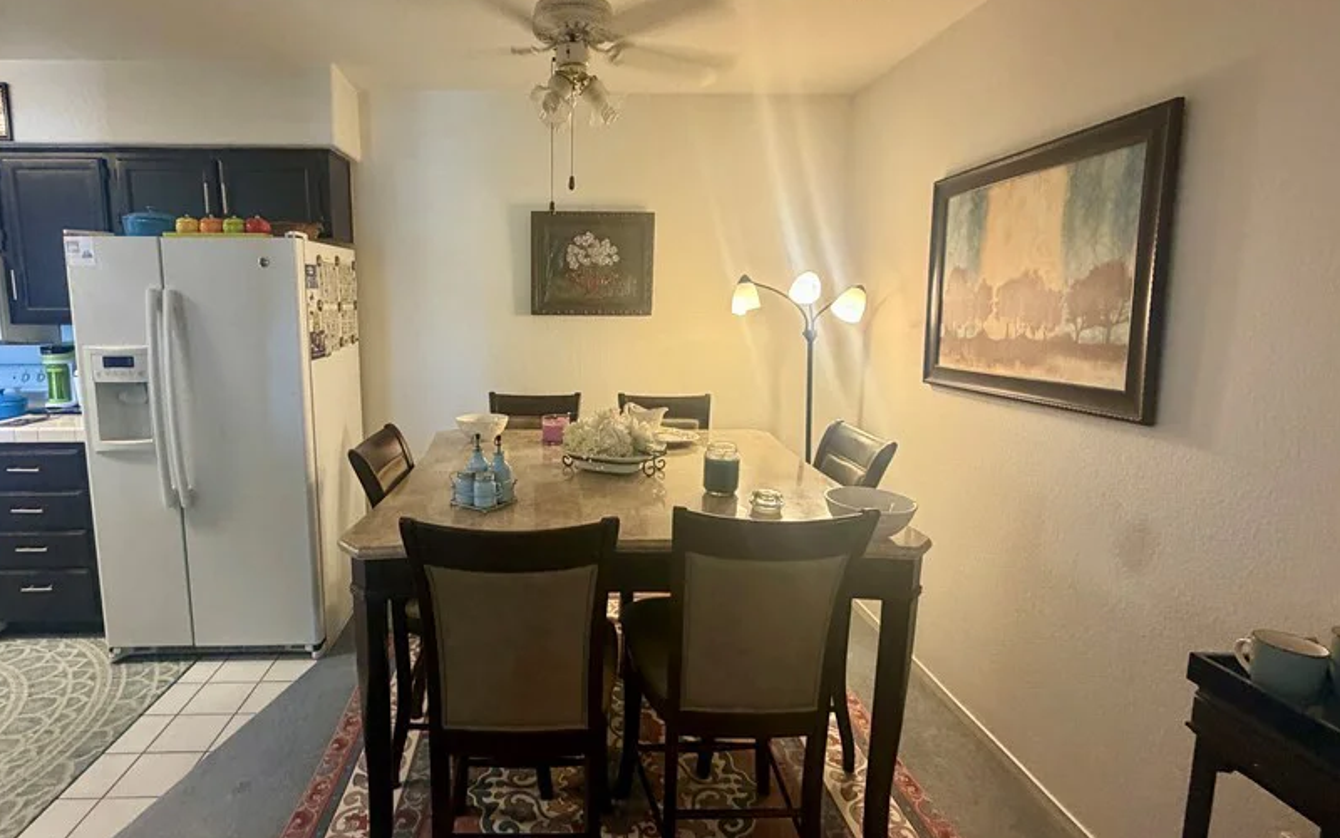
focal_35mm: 19
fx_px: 694
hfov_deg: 87.4
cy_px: 391
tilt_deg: -7.8
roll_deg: -0.3
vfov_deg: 62.2
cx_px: 571
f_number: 2.2
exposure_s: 1/60
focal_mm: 2.22
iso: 320
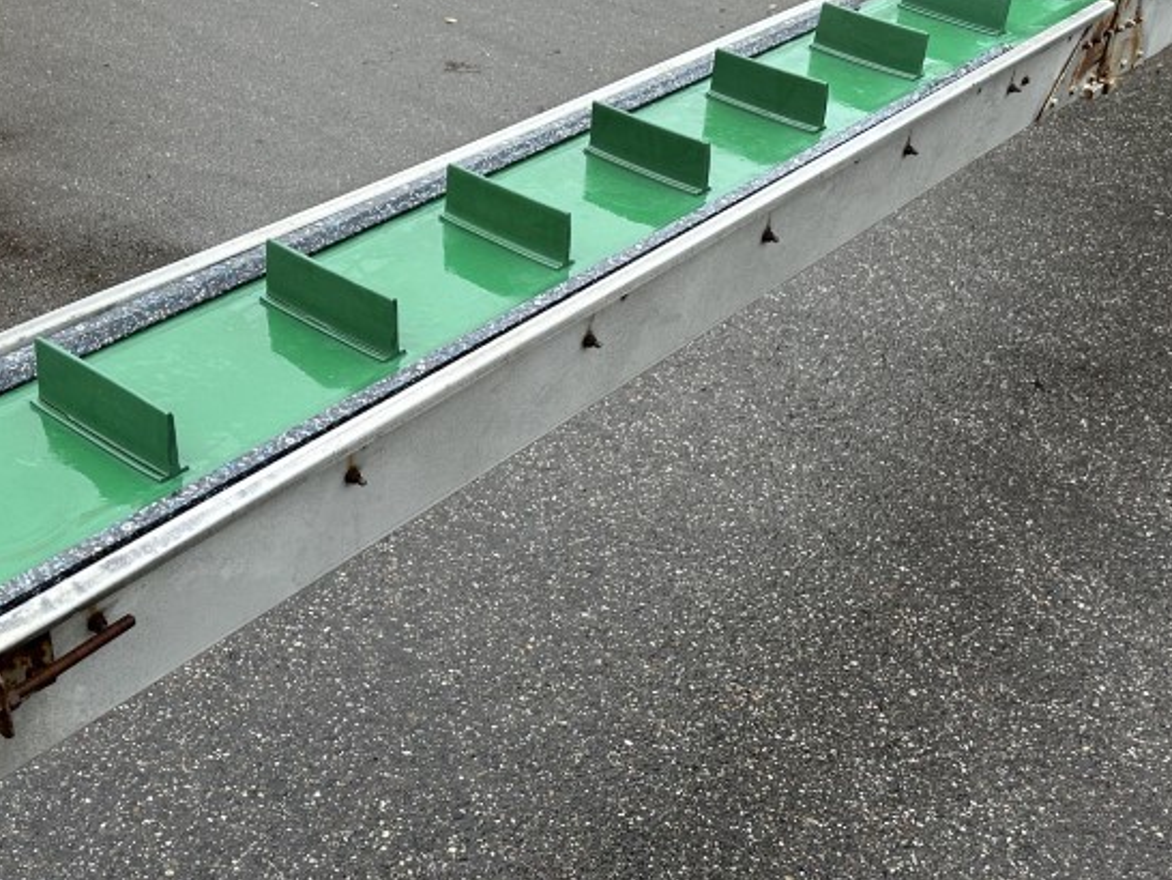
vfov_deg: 32.1
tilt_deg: -35.5
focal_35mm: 45
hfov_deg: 42.0
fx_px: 1524
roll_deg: -3.3
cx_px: 545
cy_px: 539
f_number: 1.78
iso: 100
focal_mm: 6.86
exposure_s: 1/121
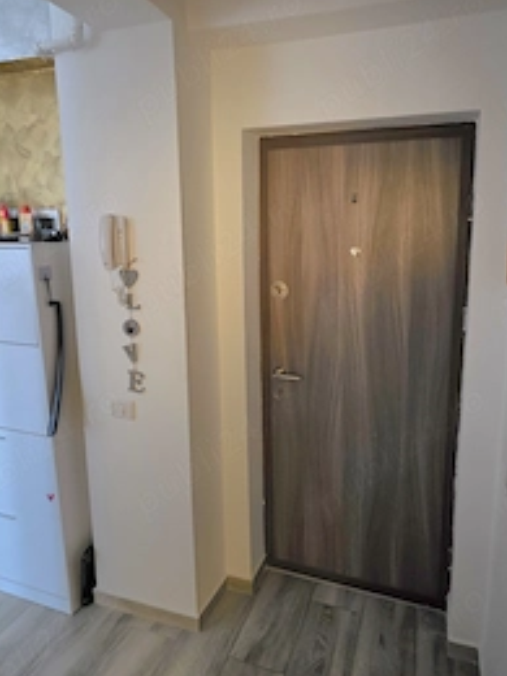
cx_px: 309
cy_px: 296
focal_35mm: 20
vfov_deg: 81.4
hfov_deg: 65.2
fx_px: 391
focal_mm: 2.2
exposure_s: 1/25.1
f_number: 1.9
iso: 1000
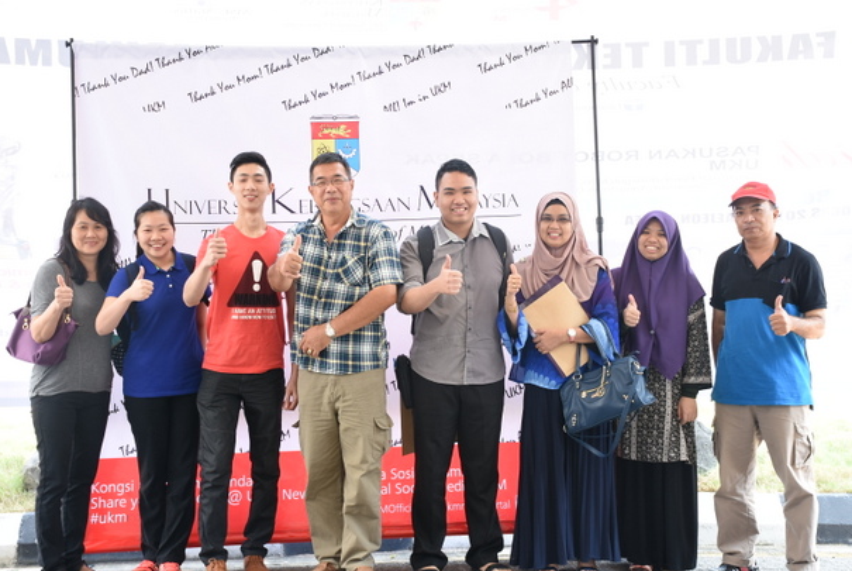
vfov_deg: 24.5
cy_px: 289
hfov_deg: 35.9
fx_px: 1316
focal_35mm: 56
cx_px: 424
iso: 320
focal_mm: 35
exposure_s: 1/50
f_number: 5
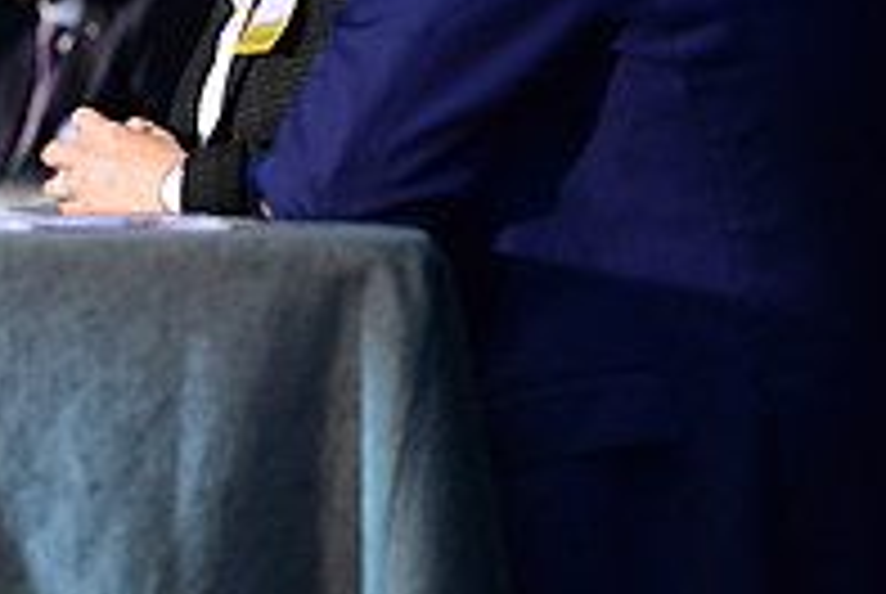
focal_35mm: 294
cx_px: -364
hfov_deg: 6.9
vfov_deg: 4.7
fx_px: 7246
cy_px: -155
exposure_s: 1/250
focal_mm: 100
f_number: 2.8
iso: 4000
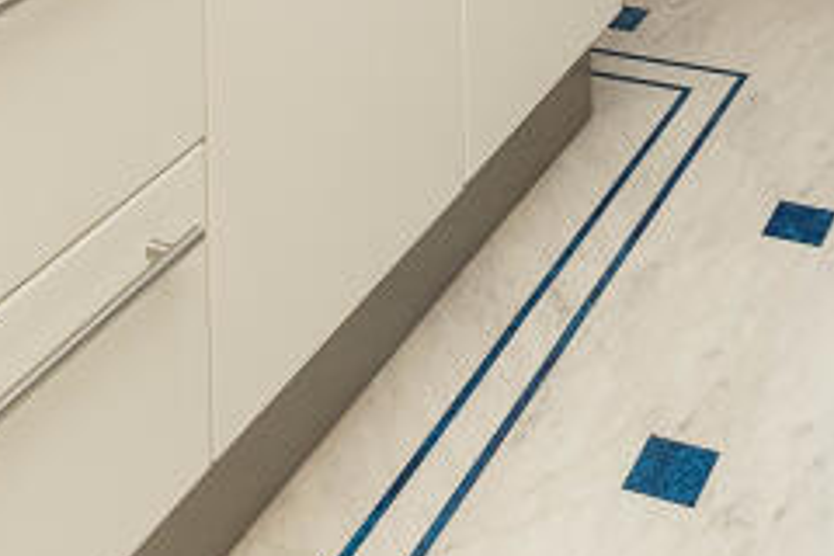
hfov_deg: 30.2
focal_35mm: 64
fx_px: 1483
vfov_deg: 15.9
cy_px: -599
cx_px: 730
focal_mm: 10
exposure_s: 1/200
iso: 400
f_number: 6.4
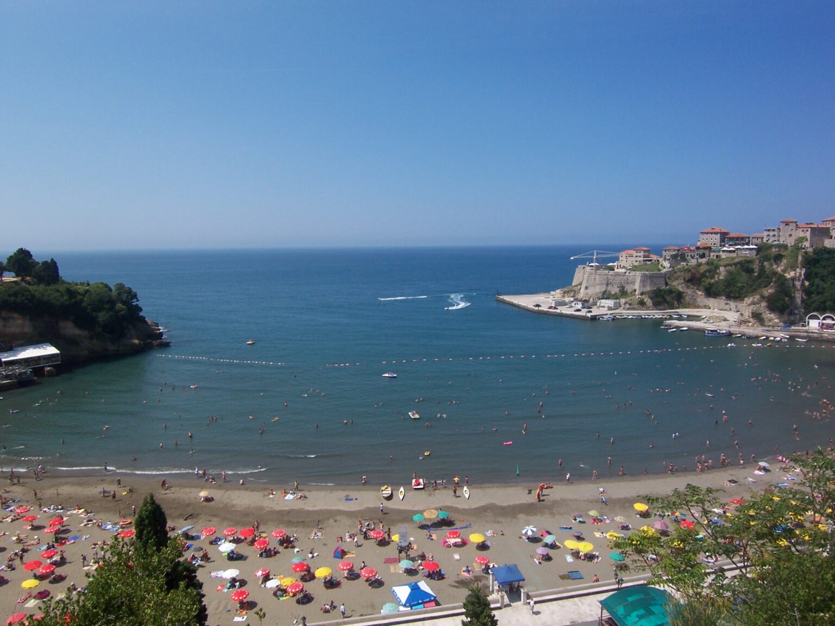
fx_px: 555
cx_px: 418
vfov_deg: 58.9
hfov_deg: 73.9
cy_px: 313
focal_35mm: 23
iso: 64
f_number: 5.6
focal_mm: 3.8
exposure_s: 1/400
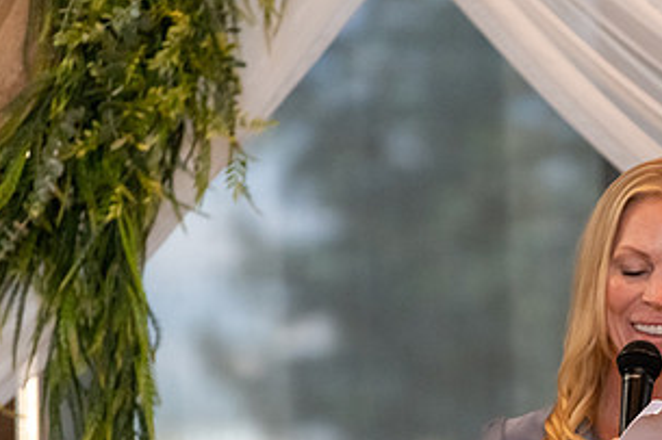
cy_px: 416
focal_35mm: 456
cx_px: 614
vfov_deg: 3.0
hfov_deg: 4.5
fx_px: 8380
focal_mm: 200
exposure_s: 1/400
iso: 3200
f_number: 2.8
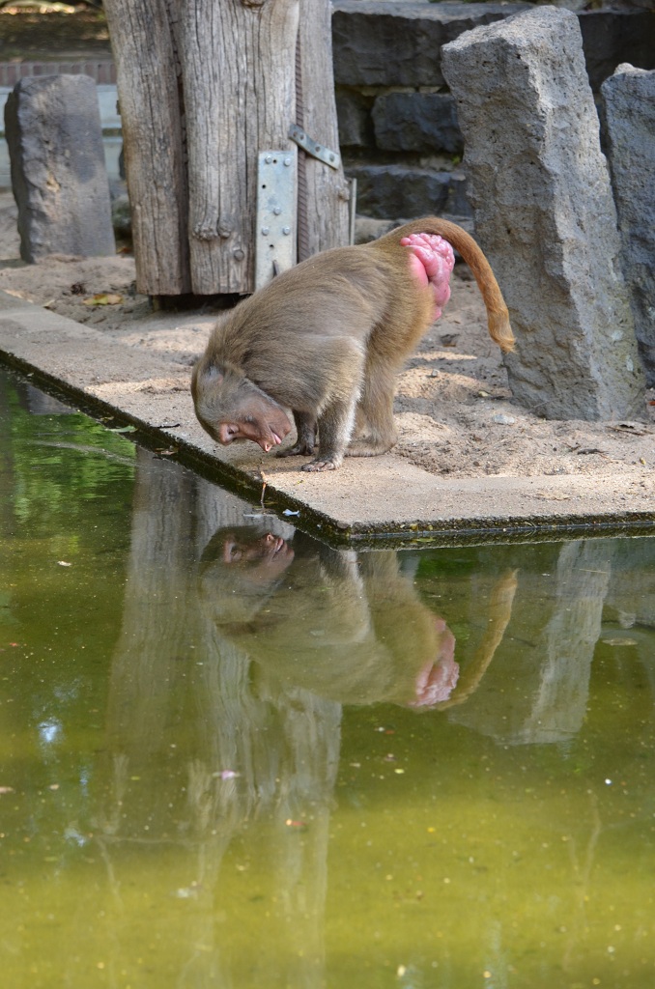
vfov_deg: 19.5
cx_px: 328
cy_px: 494
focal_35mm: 105
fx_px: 2879
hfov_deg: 13.0
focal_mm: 70
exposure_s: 1/100
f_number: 5
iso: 400
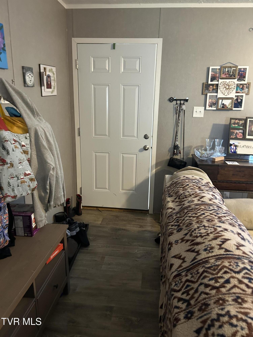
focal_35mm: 26
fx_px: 253
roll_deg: -0.8
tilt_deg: -14.9
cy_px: 168
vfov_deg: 67.3
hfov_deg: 53.1
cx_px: 126
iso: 500
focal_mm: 5.7
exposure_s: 1/30
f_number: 1.5
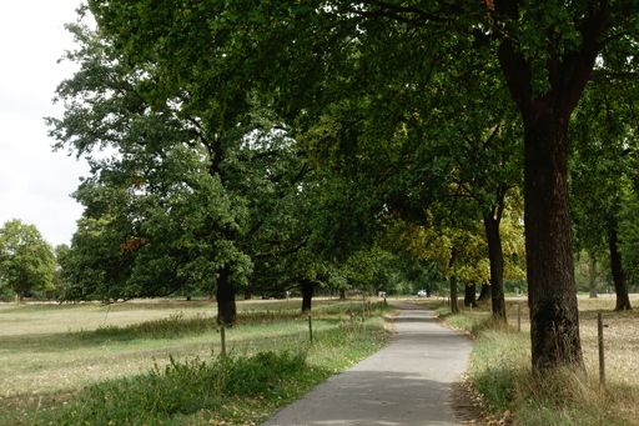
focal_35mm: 51
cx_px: 320
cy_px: 213
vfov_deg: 26.5
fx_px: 905
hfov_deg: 38.9
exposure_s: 1/60
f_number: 11
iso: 125
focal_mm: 18.7
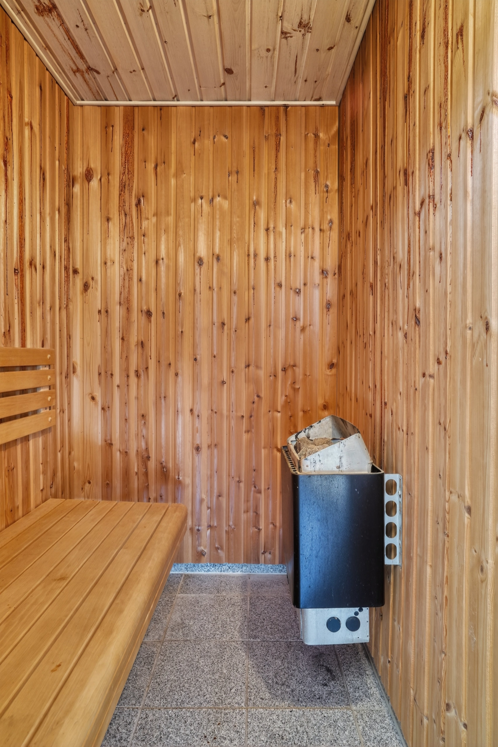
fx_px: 436
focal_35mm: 21
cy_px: 374
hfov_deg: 59.5
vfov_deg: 81.2
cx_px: 249
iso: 400
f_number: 8
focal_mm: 21
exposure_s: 1/1.67
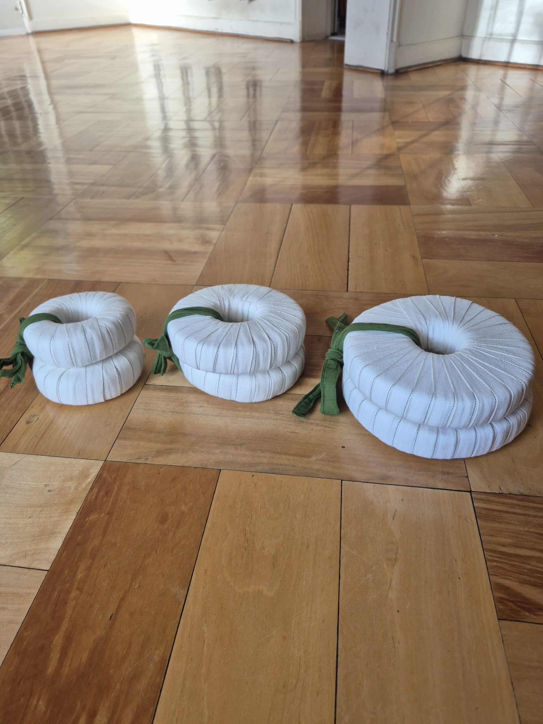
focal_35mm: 23
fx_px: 481
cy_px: 362
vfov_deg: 73.9
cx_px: 272
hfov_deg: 58.9
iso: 80
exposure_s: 1/180
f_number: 1.8
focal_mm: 5.4
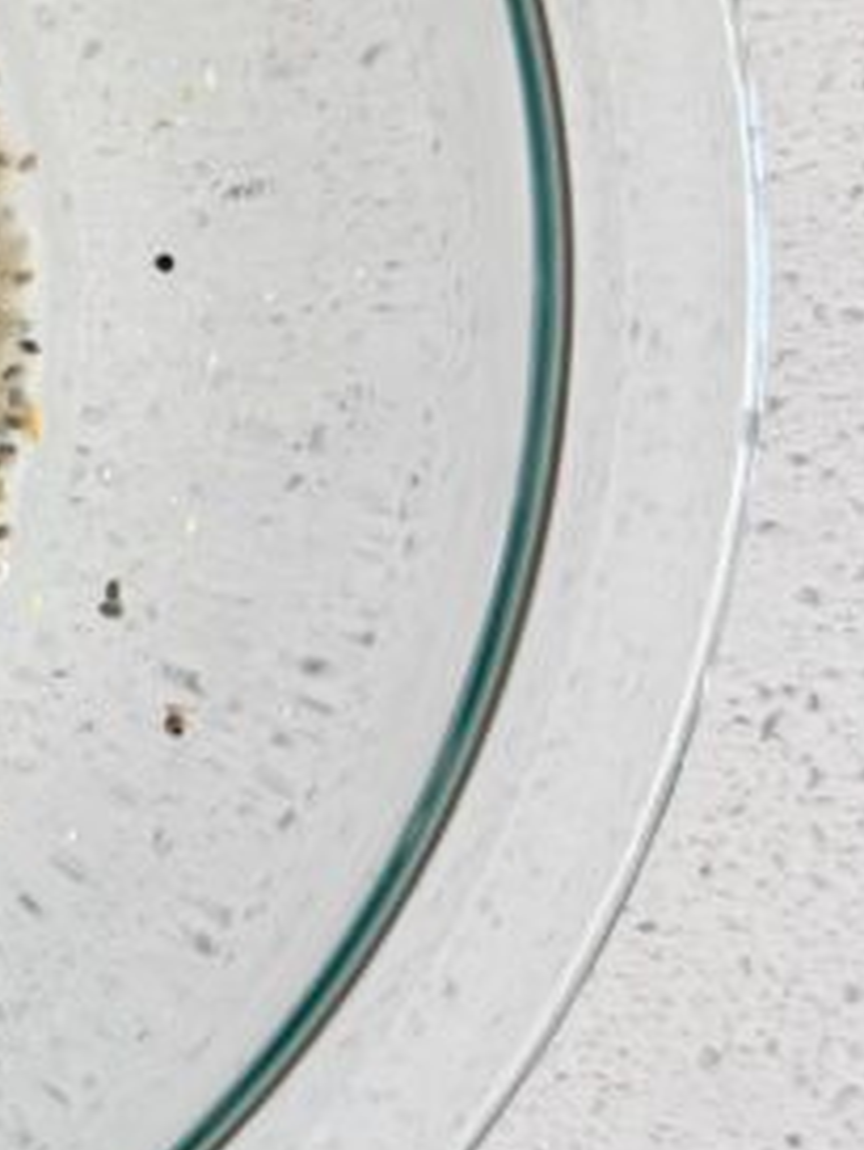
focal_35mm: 90
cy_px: 396
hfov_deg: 14.4
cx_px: -700
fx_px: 2993
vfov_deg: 21.7
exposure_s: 1/60
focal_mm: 6.76
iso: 160
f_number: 1.78
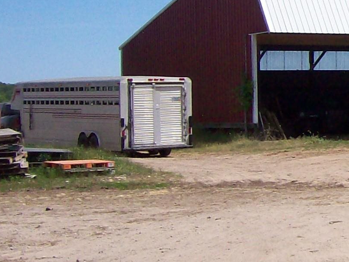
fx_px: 1280
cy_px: 3
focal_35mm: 127
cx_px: 584
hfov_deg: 14.1
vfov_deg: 11.6
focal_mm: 6
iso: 80
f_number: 4.8
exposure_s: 1/1103
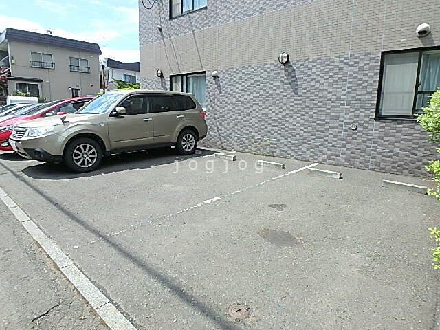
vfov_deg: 63.4
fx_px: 267
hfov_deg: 79.0
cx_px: 220
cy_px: 165
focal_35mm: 21
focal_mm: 3.7
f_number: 3.5
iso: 125
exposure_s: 1/800
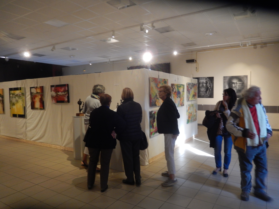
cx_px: 140
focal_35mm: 25
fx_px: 201
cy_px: 104
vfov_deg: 54.9
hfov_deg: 69.4
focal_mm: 4.5
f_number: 3.4
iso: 320
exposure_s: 1/30
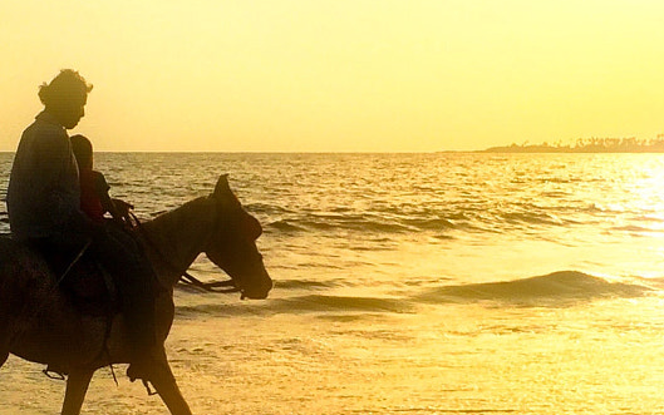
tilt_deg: -2.2
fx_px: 1683
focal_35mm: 93
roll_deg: -1.7
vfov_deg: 14.1
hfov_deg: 22.3
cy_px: 232
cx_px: 261
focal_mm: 4.15
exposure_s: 1/9901
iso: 32
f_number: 2.2
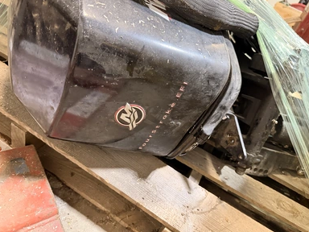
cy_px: 118
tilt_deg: -35.4
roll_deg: -22.0
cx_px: 157
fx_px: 223
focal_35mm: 25
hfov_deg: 69.4
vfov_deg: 54.9
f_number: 1.78
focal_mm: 6.76
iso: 800
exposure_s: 1/40
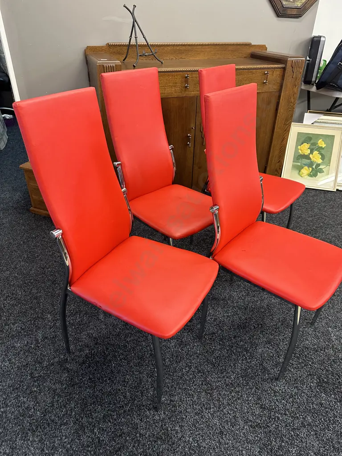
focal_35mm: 24
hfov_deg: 56.8
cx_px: 171
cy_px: 228
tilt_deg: -32.2
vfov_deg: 71.6
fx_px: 316
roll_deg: -1.0
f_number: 1.78
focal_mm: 6.86
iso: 250
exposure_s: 1/50
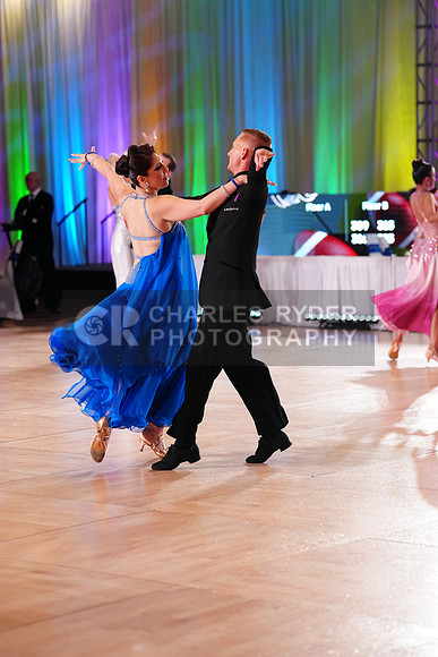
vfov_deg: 20.0
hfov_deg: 13.4
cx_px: 219
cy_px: 328
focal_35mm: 102
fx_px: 1860
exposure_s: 1/500
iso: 2000
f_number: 2.8
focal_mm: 102
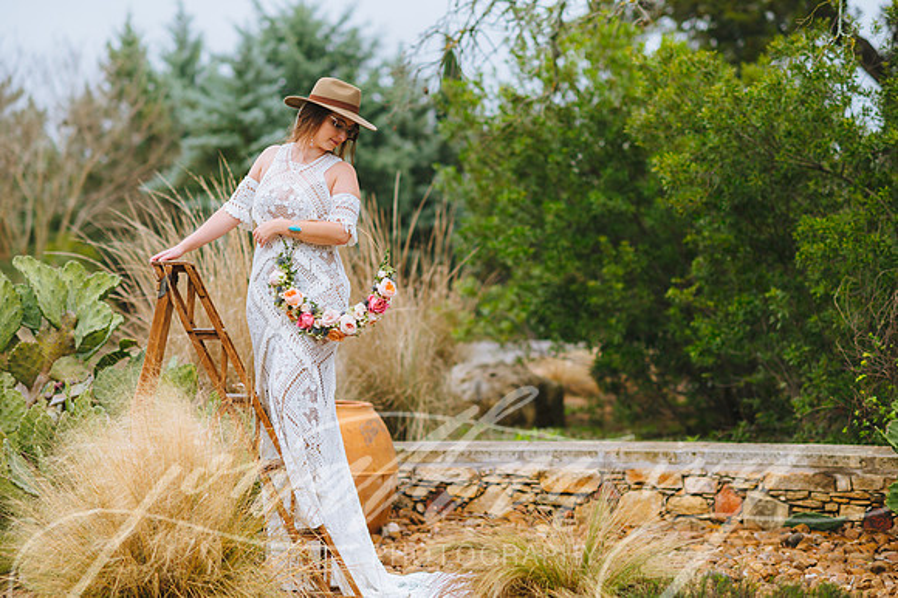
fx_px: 2119
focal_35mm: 85
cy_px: 299
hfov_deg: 23.9
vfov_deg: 16.1
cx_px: 449
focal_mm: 85
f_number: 2
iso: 320
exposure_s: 1/1000
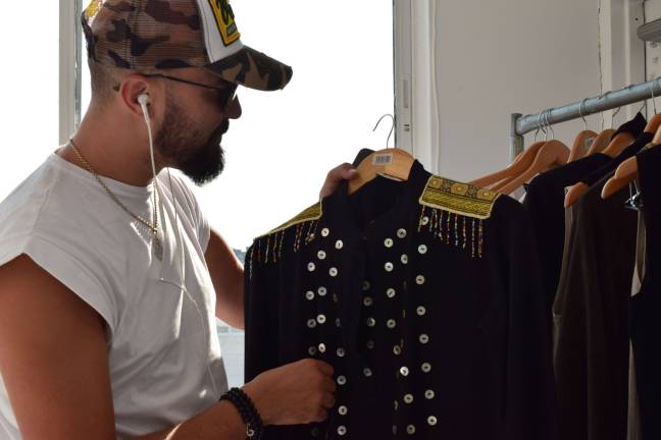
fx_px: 1047
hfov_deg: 35.1
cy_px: 220
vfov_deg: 23.8
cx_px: 330
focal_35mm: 57
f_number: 11
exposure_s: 1/500
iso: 400
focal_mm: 38
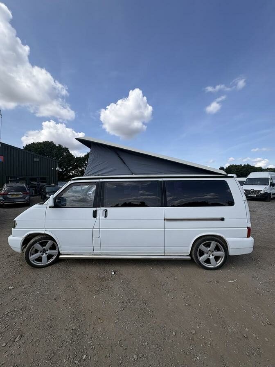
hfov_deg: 85.7
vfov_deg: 102.1
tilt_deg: +0.6
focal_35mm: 14
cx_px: 138
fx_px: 148
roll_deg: -2.7
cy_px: 184
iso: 40
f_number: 2.2
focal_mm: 2.22
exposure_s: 1/1927
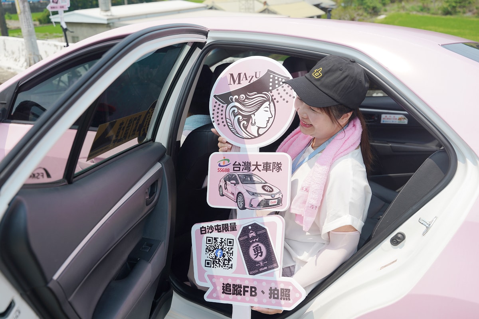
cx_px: 240
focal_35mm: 34
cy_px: 160
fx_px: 452
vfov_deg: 38.9
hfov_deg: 55.8
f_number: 5
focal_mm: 34
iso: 100
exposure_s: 1/250
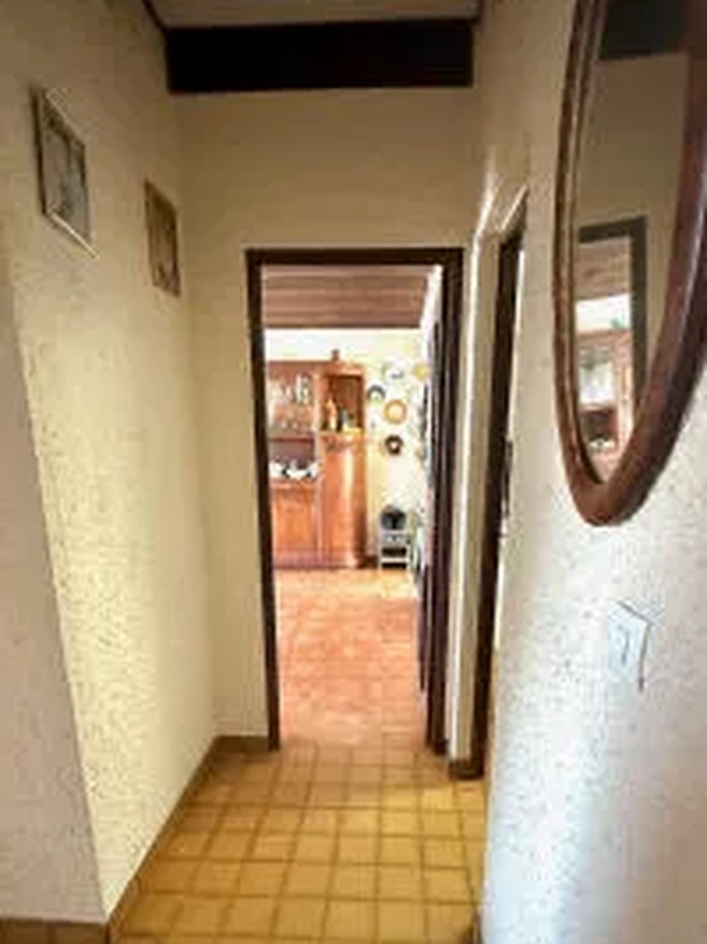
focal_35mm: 21
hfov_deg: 63.4
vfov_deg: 77.4
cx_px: 375
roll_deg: -2.5
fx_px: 572
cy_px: 598
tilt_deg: -14.1
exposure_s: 1/50
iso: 800
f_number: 2.2
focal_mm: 2.22
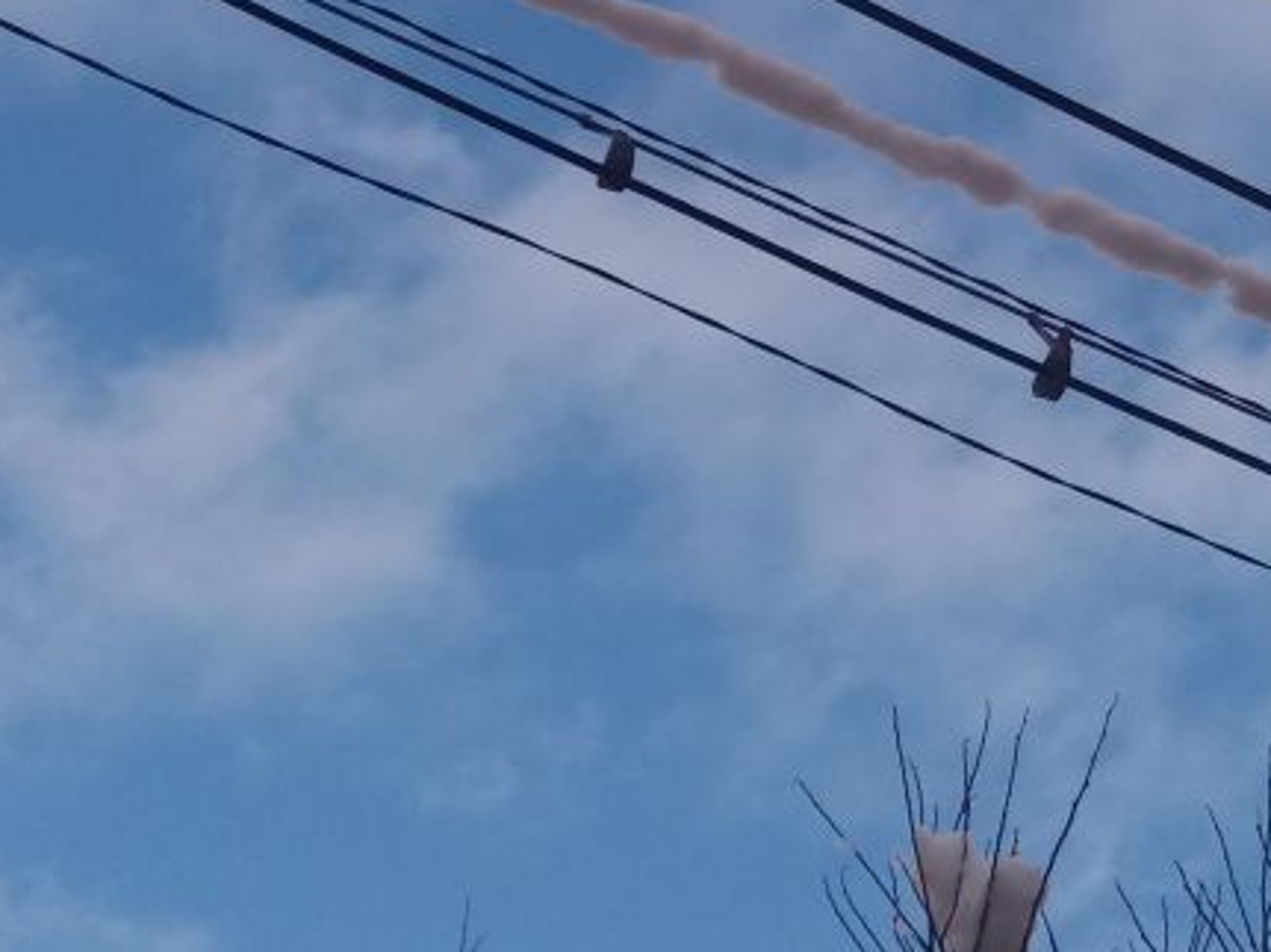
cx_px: 973
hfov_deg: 35.9
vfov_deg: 27.8
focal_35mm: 52
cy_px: 307
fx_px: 1909
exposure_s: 1/1052
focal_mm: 3.7
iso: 64
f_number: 1.9
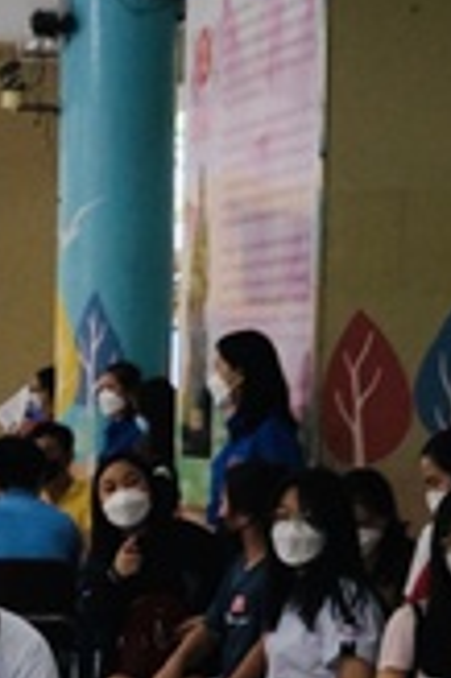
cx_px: -509
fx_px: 3521
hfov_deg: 7.0
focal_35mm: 187
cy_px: 620
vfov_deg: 10.9
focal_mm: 42
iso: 2000
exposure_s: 1/160
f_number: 4.5
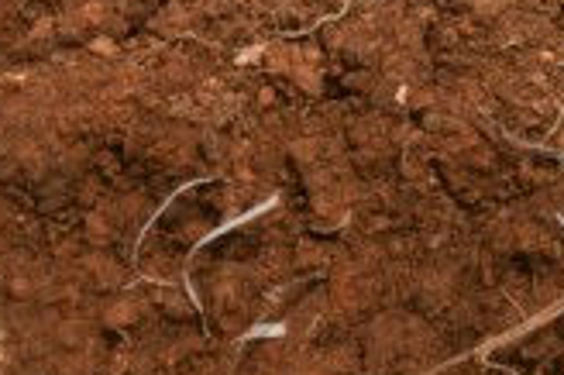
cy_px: -776
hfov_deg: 11.0
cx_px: 365
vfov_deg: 6.6
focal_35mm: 187
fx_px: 2927
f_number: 16
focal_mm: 20
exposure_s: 1/500
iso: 200
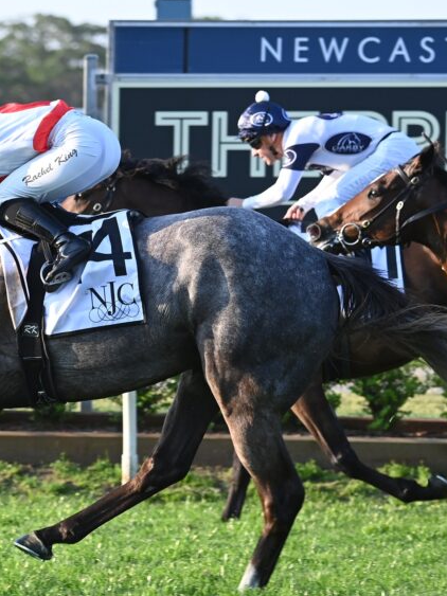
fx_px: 5271
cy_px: 282
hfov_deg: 4.8
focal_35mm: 306
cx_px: 16
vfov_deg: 6.5
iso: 1600
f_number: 5
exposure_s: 1/1600
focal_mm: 175
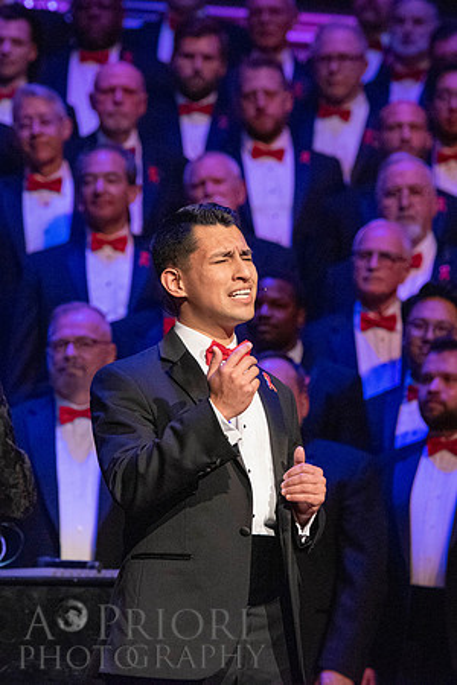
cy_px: 342
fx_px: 4566
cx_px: 217
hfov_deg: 5.7
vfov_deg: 8.6
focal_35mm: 240
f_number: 4.5
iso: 5000
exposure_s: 1/160
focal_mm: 160
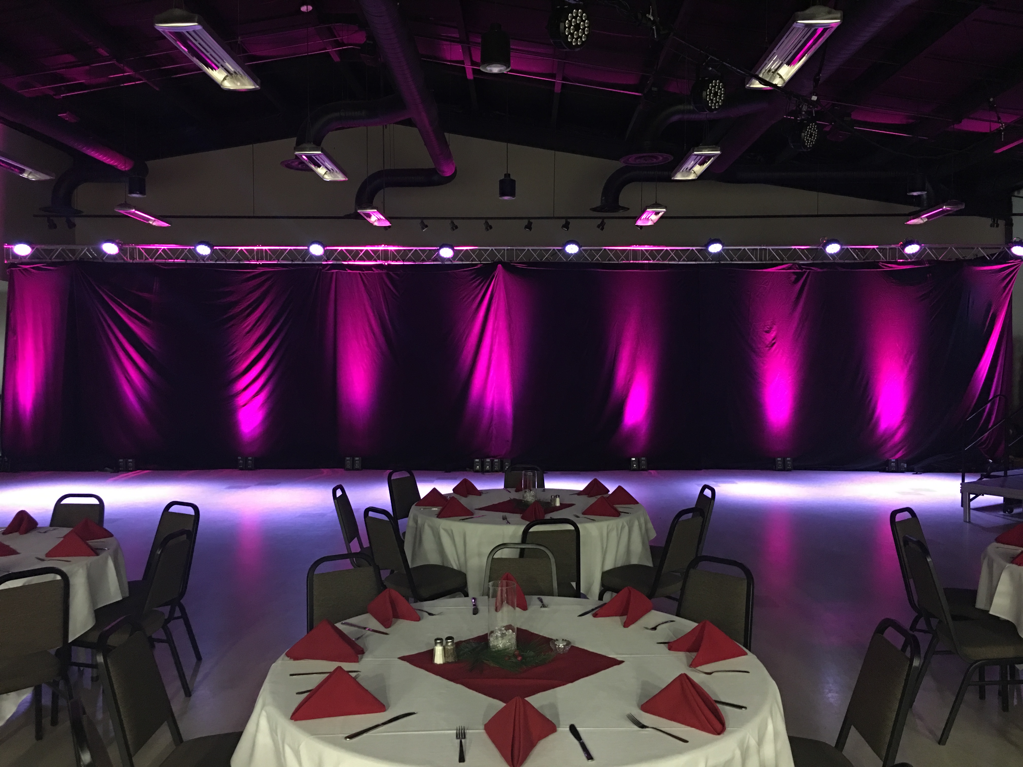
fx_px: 857
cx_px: 512
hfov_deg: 61.7
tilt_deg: -0.9
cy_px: 384
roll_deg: -1.0
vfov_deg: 48.2
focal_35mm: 29
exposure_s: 1/4
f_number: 2.2
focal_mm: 4.15
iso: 80
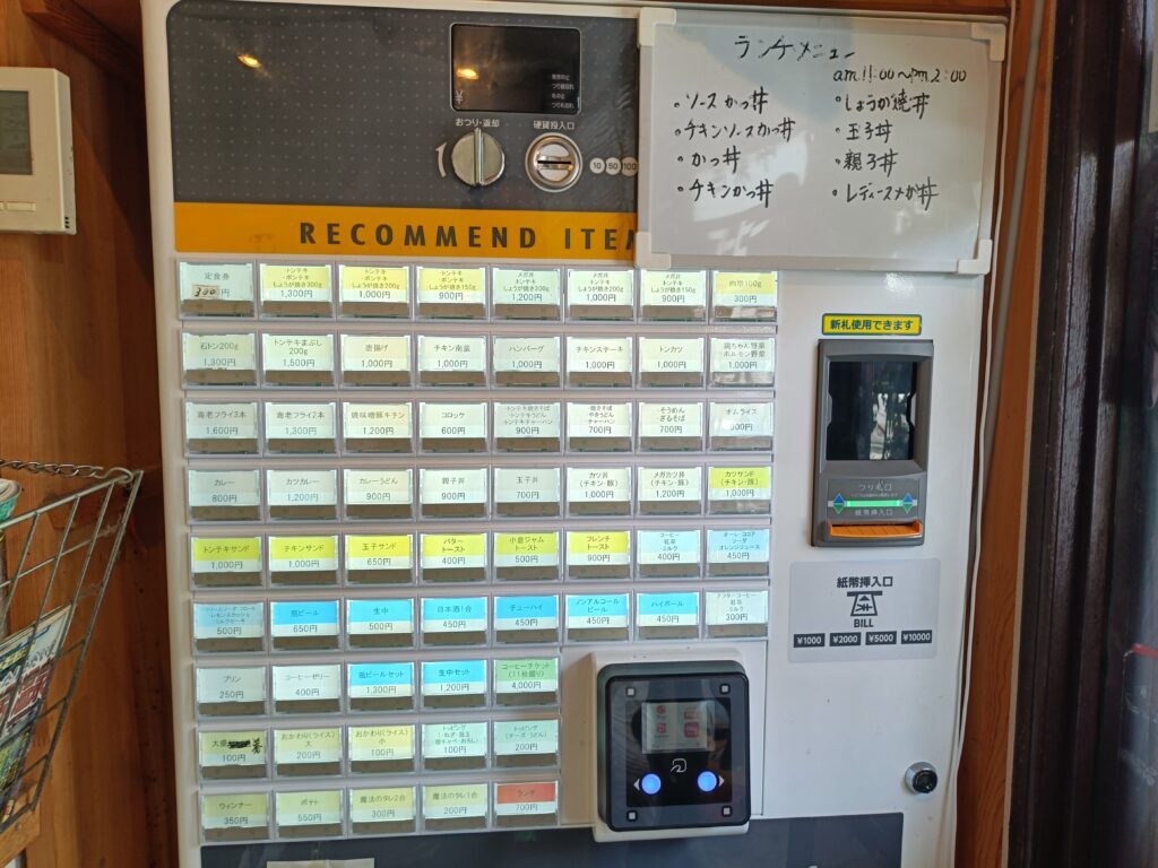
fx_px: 836
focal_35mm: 25
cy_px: 434
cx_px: 579
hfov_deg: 69.4
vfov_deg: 54.9
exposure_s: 1/60
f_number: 1.7
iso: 100
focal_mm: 4.7
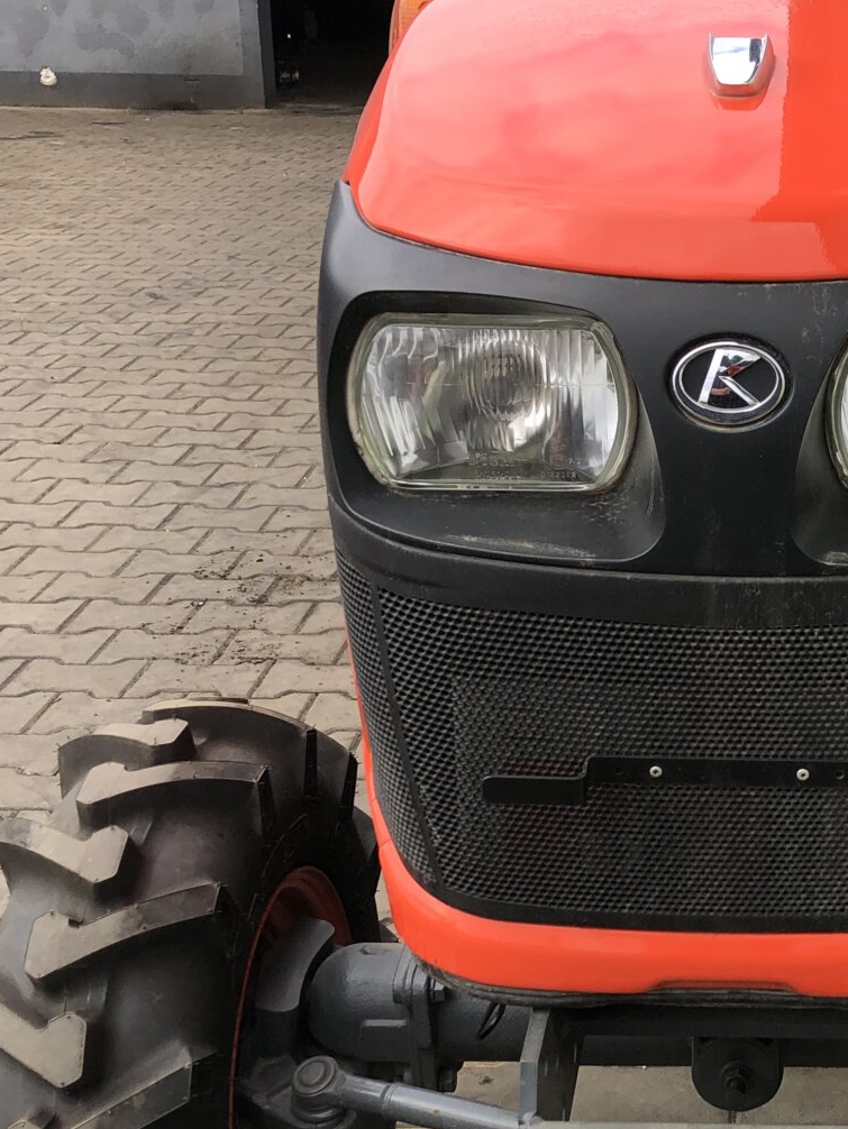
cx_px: 740
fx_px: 1861
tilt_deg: -21.0
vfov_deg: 33.7
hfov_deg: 25.0
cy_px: 679
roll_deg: -0.8
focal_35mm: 57
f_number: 1.8
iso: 20
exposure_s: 1/316
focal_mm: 3.99
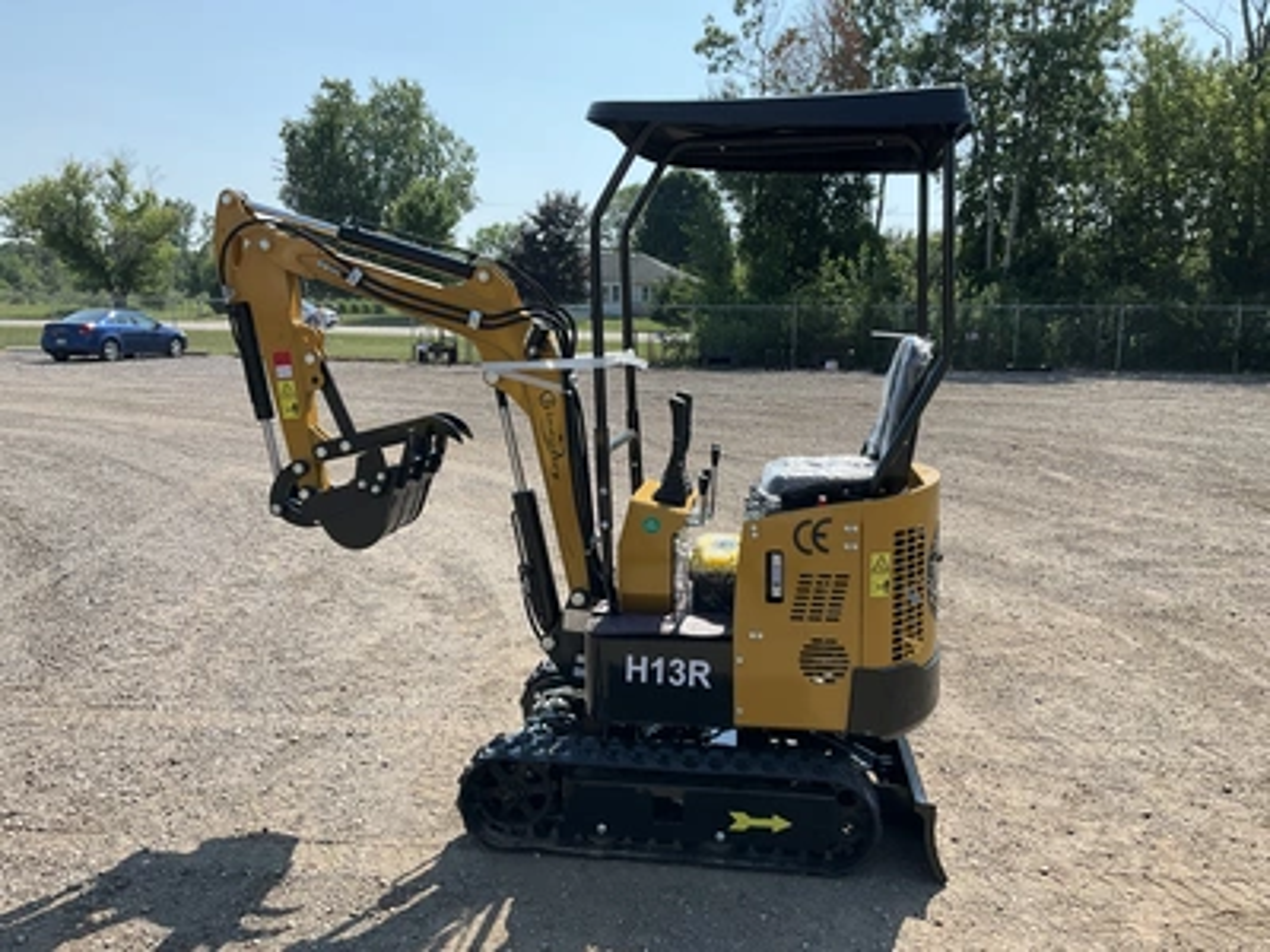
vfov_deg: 48.2
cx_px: 635
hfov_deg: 61.7
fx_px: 1064
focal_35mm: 29
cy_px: 476
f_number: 1.8
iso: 25
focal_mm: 3
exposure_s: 1/1221
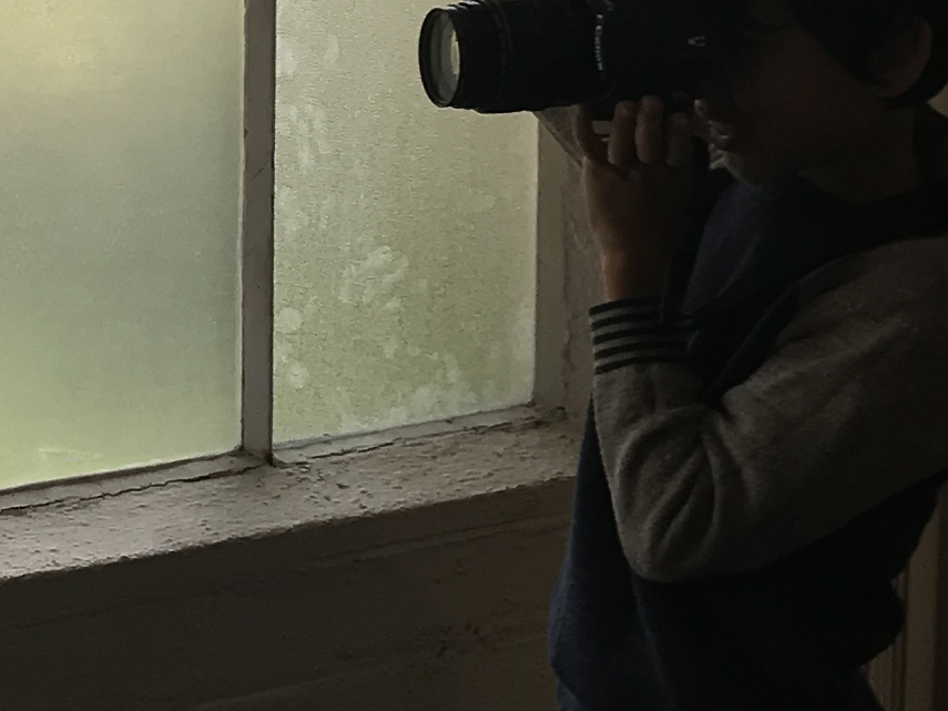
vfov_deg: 11.2
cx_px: 21
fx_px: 3614
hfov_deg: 14.7
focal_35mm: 132
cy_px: 257
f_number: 1.8
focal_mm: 3.99
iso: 20
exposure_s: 1/130
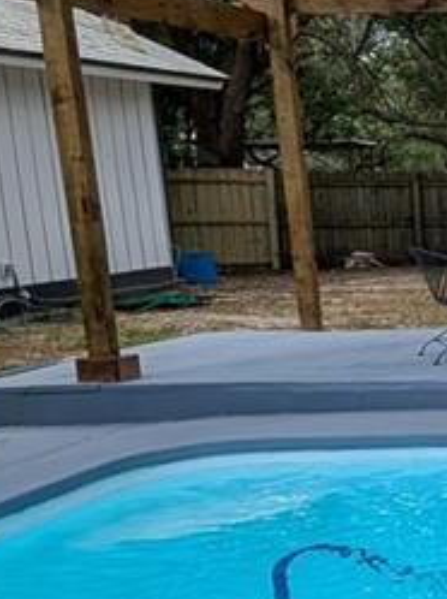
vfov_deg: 33.2
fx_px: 1001
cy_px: 346
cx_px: 1013
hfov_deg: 15.9
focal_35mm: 58
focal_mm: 2.02
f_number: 1.7
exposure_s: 1/2169
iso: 50
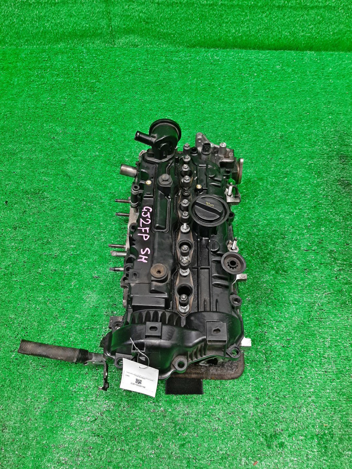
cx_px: 176
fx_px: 353
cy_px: 234
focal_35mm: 26
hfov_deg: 53.1
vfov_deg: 67.3
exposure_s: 1/50
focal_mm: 3.93
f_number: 1.7
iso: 138
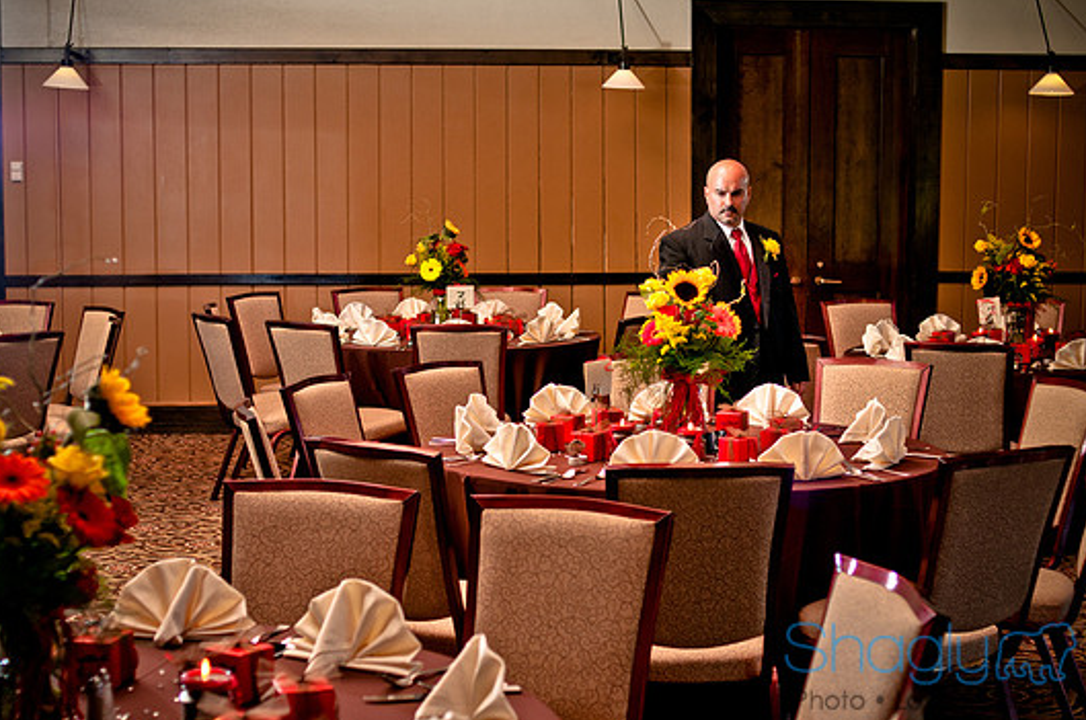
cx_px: 517
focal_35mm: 58
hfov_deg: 34.8
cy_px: 358
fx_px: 1733
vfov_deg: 23.5
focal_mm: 35
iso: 200
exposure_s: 1/200
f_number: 2.8
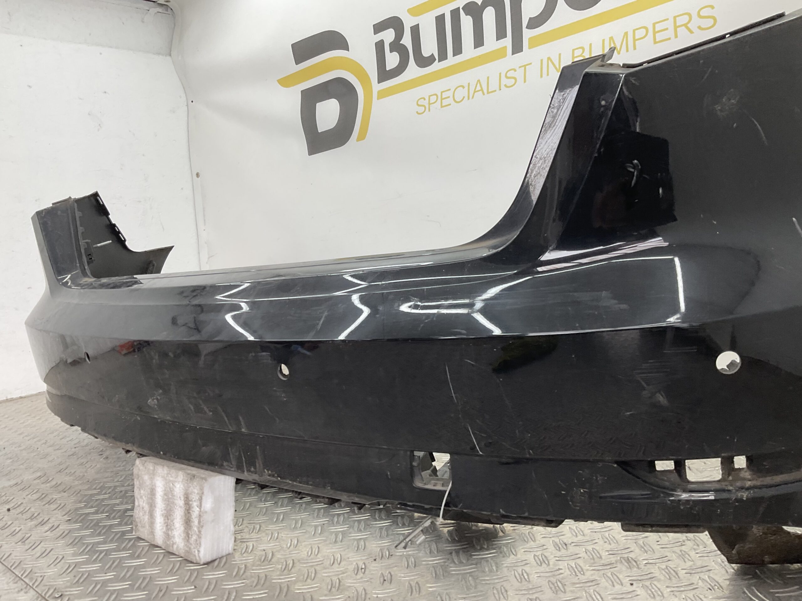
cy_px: 300
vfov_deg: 48.2
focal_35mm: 29
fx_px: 672
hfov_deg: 61.7
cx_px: 401
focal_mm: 3
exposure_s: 1/120
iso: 25
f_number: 1.8
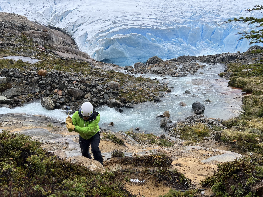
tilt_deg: -23.2
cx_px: 132
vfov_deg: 53.1
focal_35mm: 26
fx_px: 198
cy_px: 98
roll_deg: +0.4
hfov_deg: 67.3
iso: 50
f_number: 1.5
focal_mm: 5.7
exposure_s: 1/1531
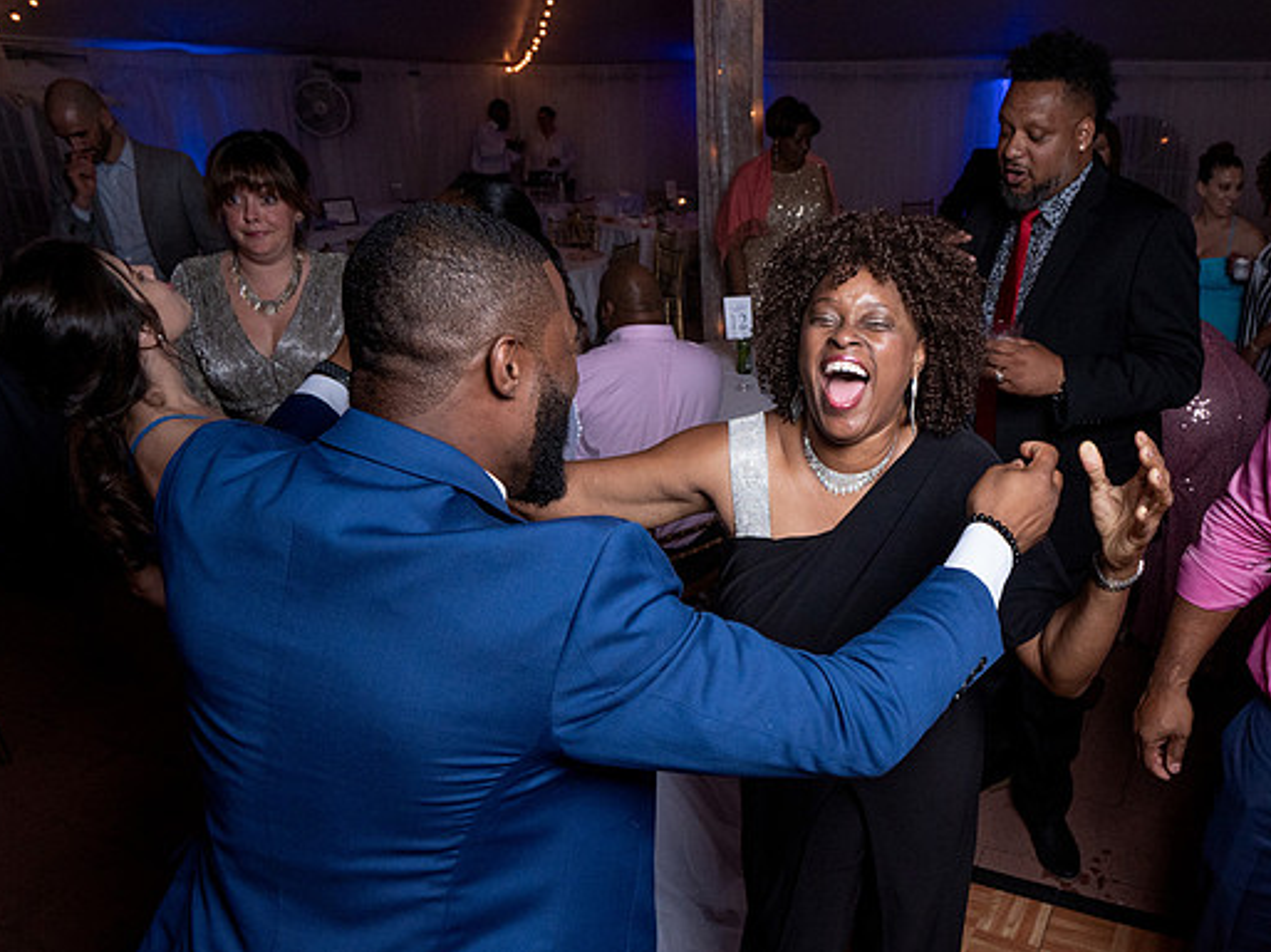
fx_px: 1027
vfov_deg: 49.6
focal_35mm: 28
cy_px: 524
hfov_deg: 62.3
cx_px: 823
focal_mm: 19
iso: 2000
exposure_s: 1/200
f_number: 5.6
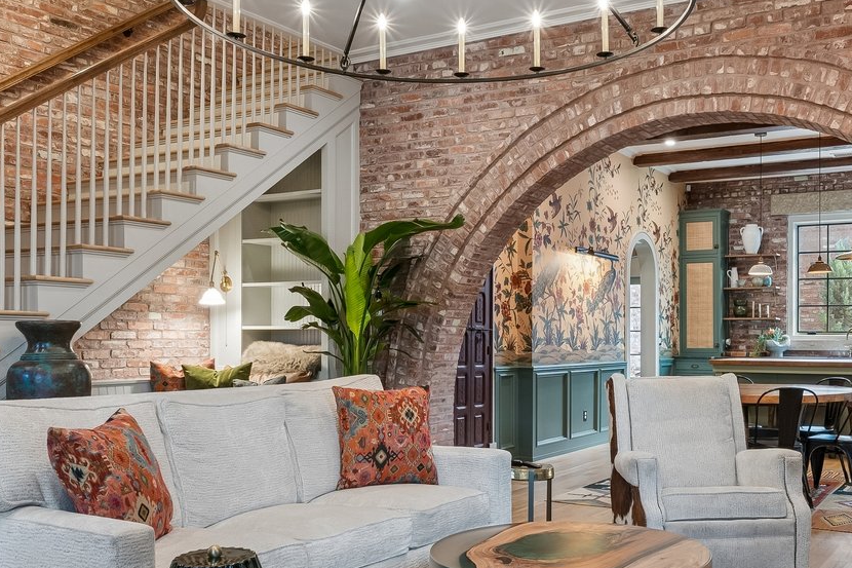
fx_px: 875
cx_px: 532
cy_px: 315
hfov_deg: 51.4
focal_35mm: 37
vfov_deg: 35.9
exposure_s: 1/13
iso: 200
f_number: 8
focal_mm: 10
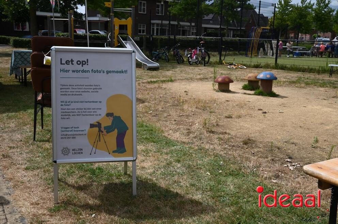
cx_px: 169
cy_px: 112
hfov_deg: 46.4
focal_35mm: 42
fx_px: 394
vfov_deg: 31.8
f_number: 14
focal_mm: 42
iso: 640
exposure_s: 1/800
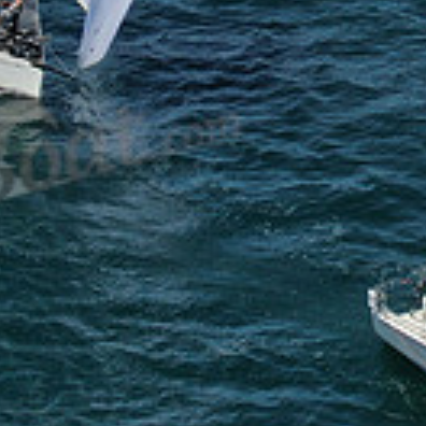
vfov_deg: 9.3
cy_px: -63
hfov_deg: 9.3
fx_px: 2604
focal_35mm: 187
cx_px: 432
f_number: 3.8
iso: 100
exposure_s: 1/1000
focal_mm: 8.6
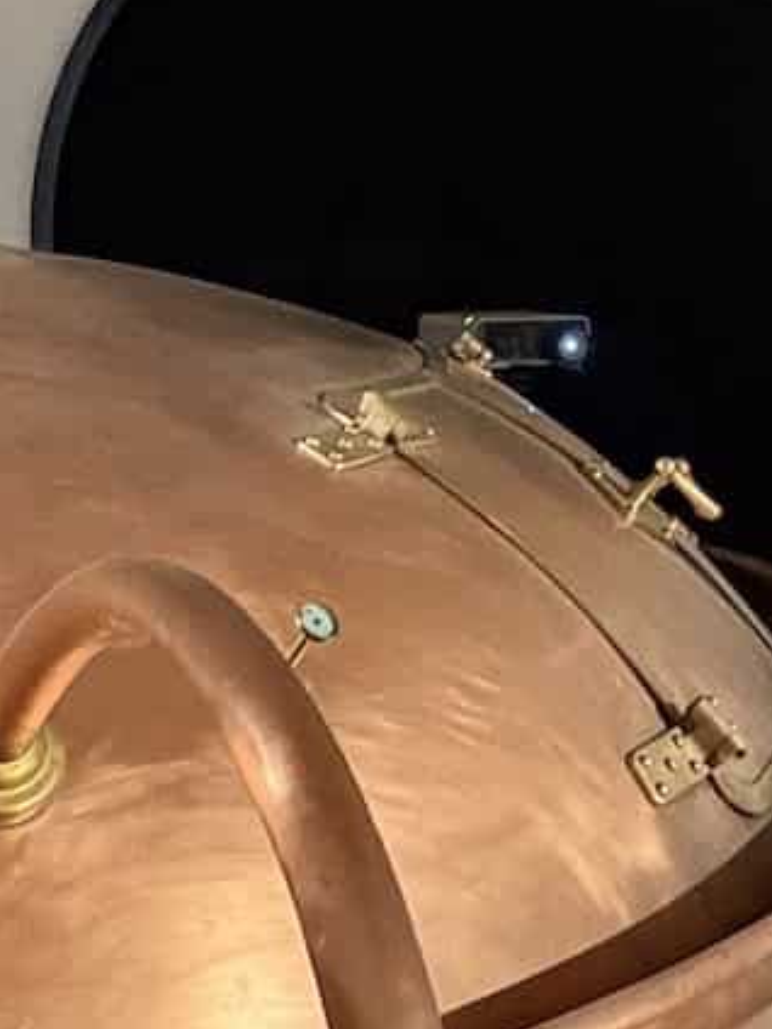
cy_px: 279
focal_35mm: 66
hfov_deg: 22.2
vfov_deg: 29.0
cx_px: 340
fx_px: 1963
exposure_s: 1/51
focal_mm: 2.2
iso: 800
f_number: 2.2
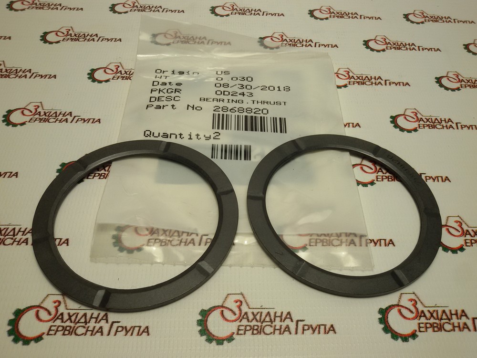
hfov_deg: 58.4
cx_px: 238
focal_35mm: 31
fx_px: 427
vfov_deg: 45.4
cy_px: 179
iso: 40
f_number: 2.4
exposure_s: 1/100
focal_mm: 2.93
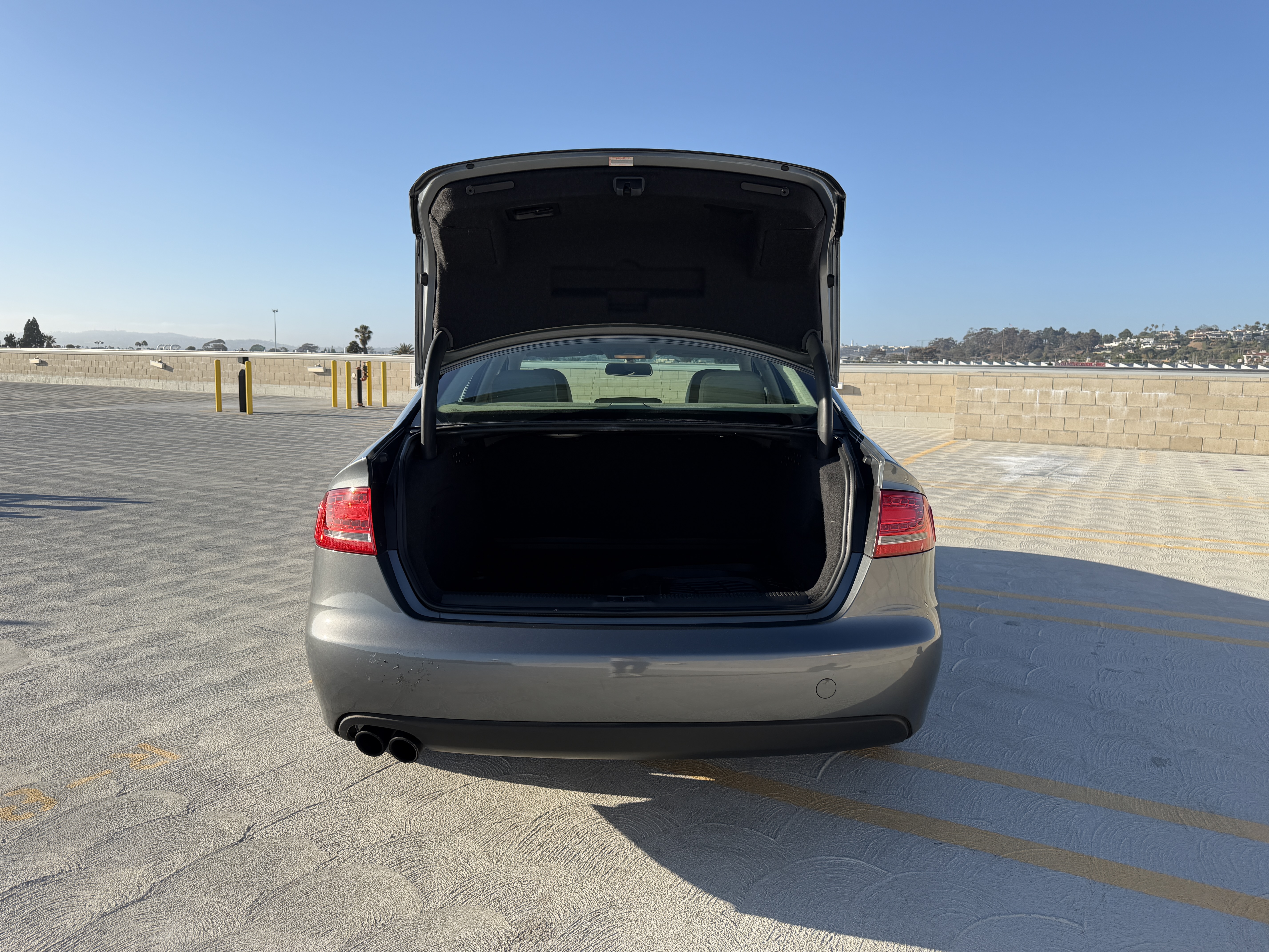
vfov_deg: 56.8
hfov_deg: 71.6
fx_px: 880
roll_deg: -0.9
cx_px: 634
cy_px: 476
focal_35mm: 24
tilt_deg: -6.8
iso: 80
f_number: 1.78
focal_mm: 6.76
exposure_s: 1/3145
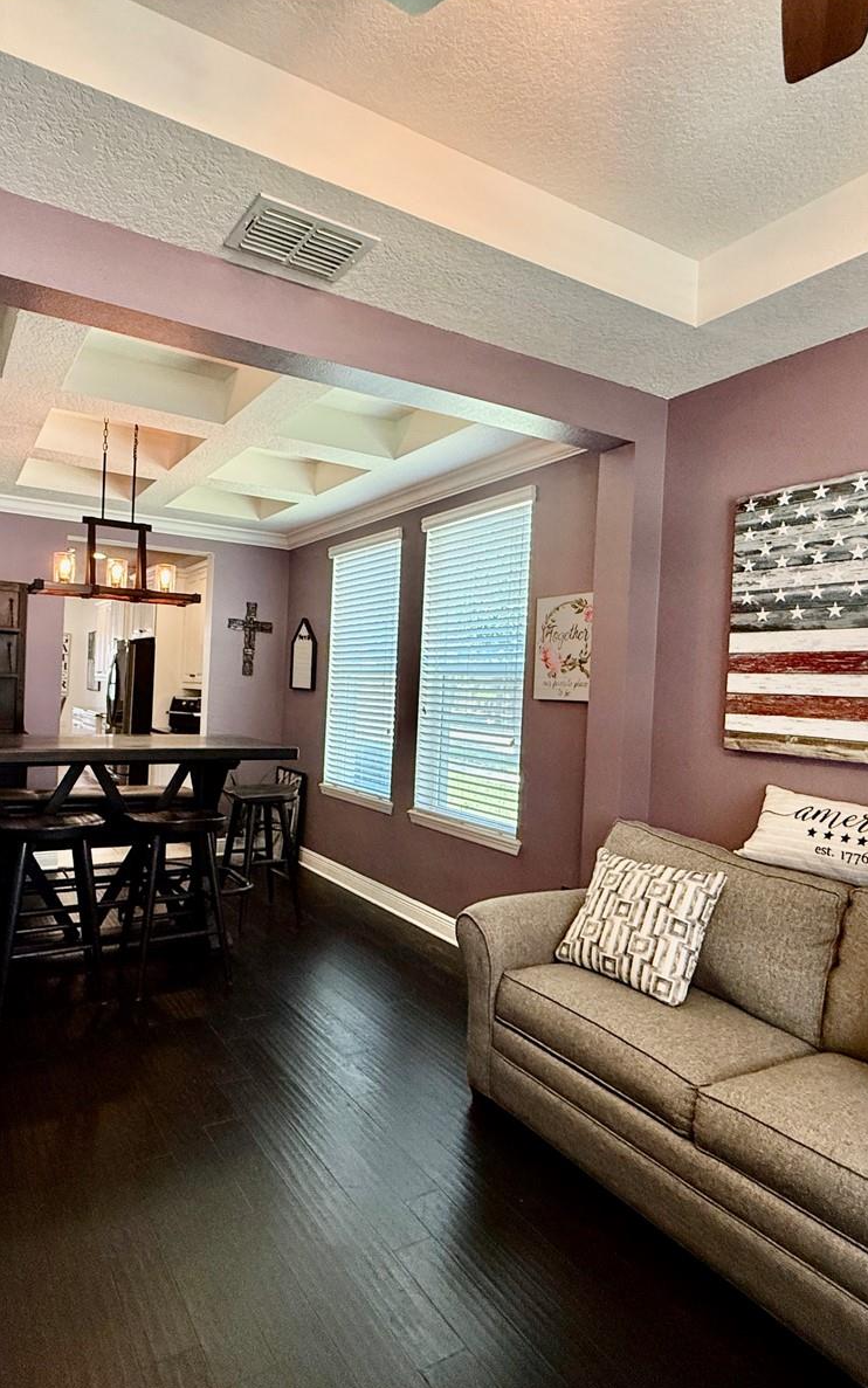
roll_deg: -2.6
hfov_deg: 59.0
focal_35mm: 20
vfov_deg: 85.1
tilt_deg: -0.2
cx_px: 336
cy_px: 691
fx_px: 757
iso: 320
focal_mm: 2.22
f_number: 2.2
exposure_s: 1/120
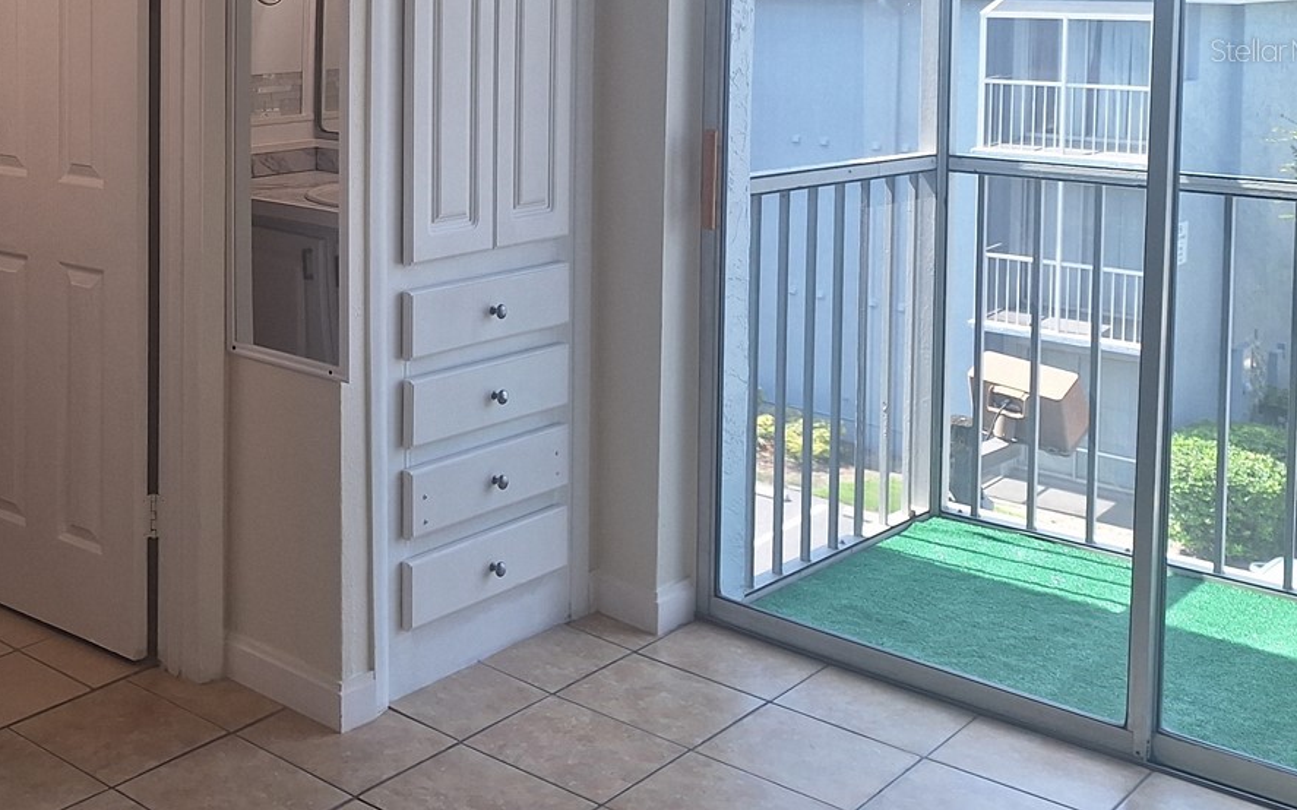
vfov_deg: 27.9
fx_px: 1555
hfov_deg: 42.3
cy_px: 50
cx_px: 178
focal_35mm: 44
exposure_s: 1/276
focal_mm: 5.54
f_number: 1.8
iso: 40
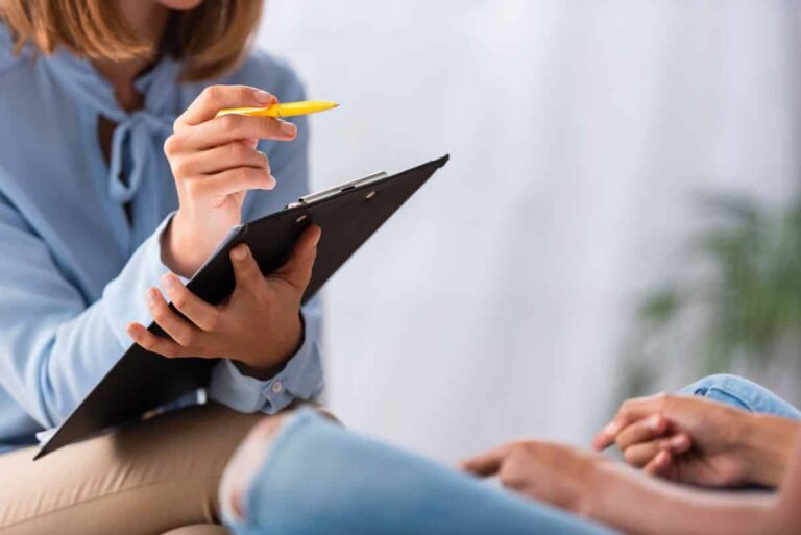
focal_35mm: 135
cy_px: 268
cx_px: 400
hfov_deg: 15.2
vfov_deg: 10.2
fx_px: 3005
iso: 160
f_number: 2.8
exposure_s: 1/200
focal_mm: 135
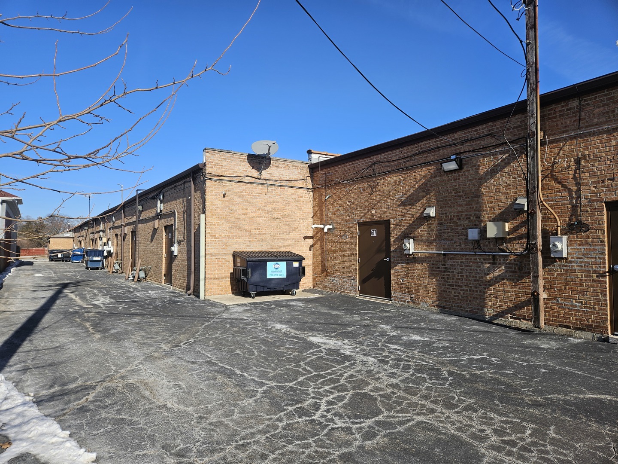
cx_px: 309
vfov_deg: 58.9
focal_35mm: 23
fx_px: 411
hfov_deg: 73.9
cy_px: 232
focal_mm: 5.4
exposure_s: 1/2378
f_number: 1.8
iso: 25
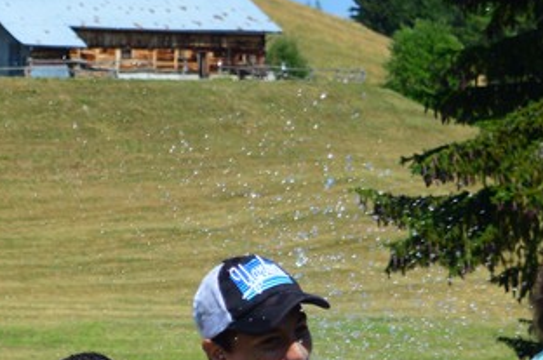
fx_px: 3338
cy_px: 469
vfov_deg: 6.1
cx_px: 31
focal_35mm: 222
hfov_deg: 9.3
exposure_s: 1/800
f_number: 5
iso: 100
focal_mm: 45
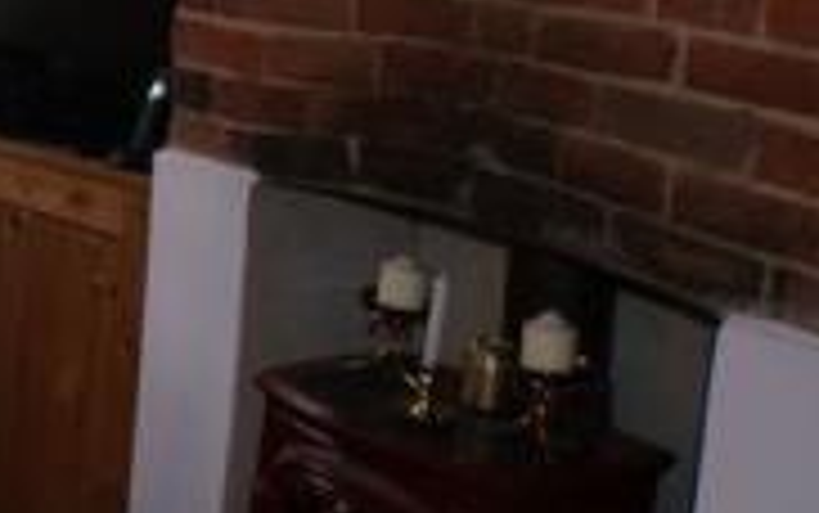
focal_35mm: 110
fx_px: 2457
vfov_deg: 11.8
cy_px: 7
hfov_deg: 17.6
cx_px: -286
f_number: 5.6
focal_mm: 20
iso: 400
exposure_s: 1/60
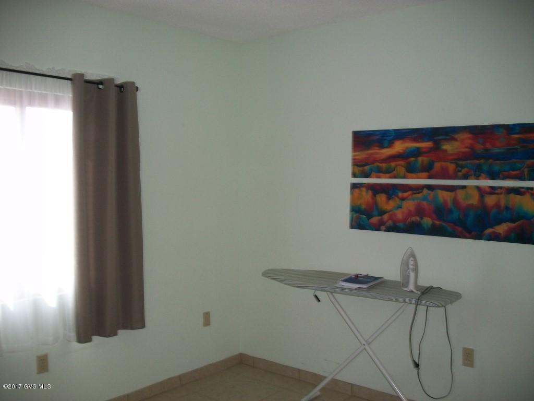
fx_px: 494
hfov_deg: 56.8
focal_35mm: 32
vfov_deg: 44.2
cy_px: 200
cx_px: 267
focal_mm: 5.7
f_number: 2.9
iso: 80
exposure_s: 1/30
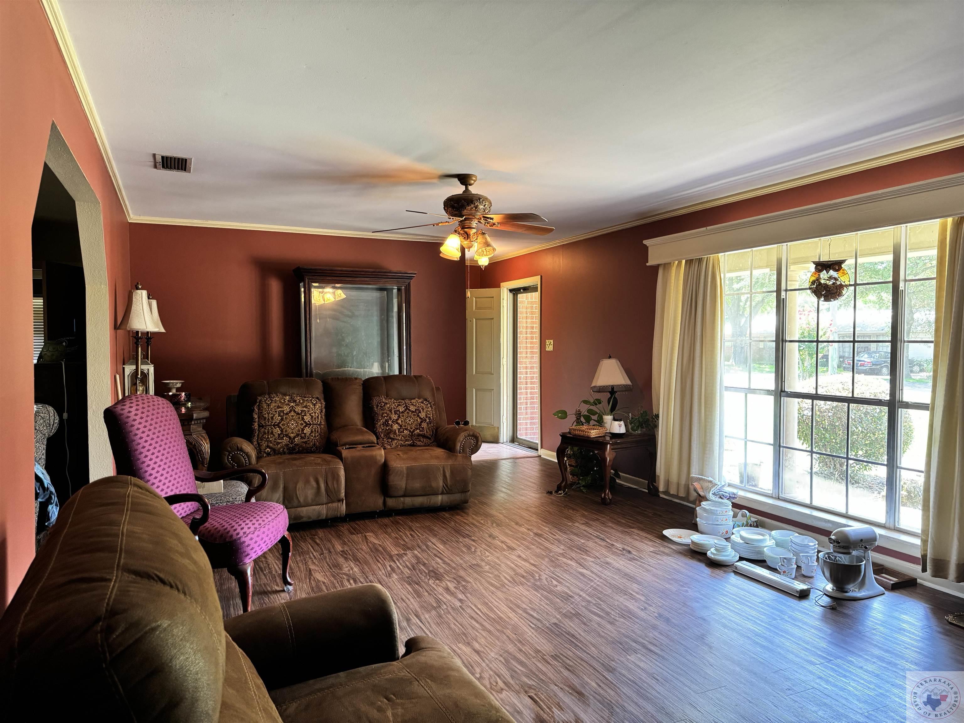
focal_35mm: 24
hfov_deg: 71.6
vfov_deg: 56.8
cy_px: 362
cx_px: 482
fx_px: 668
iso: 400
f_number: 1.78
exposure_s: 1/60
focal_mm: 6.76
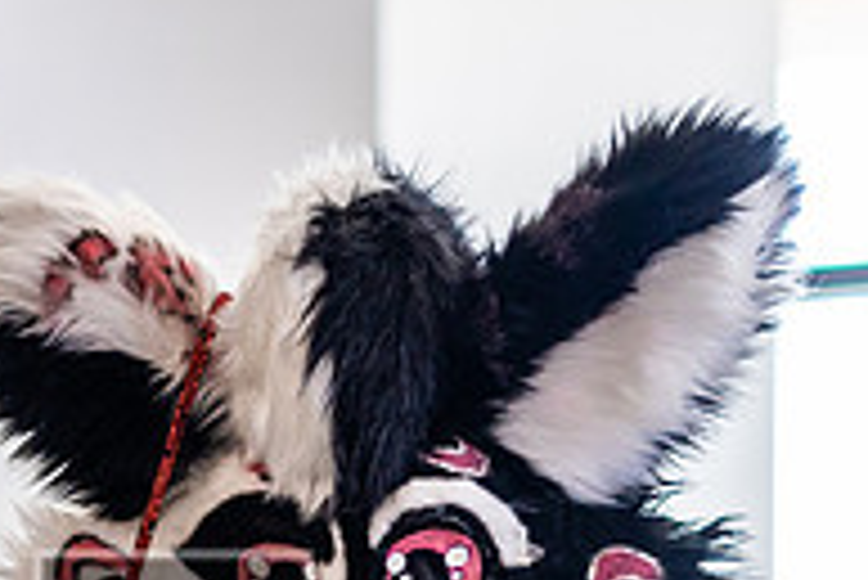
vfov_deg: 6.5
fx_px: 5019
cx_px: 163
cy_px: 1018
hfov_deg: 9.9
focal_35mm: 208
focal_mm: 50
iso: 640
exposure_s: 1/500
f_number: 2
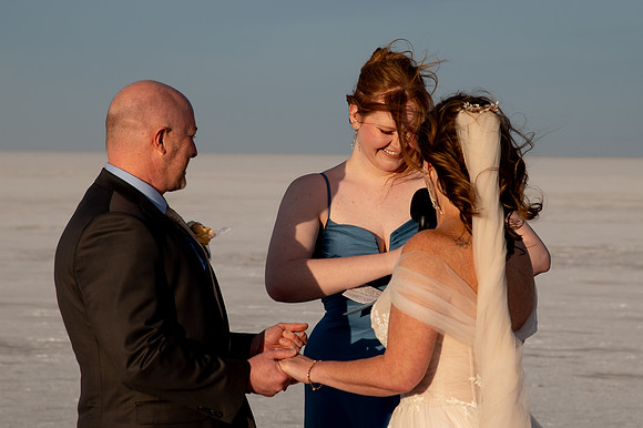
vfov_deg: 6.9
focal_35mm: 198
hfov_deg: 10.4
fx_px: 3535
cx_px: 381
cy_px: 167
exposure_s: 1/320
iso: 200
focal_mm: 120
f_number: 8
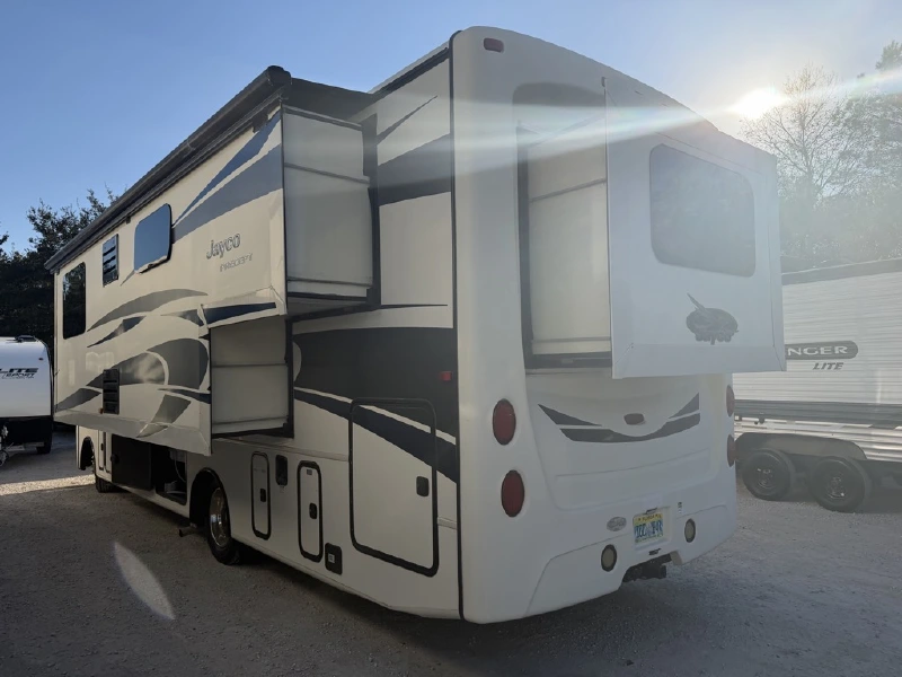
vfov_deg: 56.8
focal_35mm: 24
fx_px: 625
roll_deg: -0.3
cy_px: 338
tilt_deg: +2.5
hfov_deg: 71.6
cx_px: 451
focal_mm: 6.76
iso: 125
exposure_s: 1/7353
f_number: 1.78
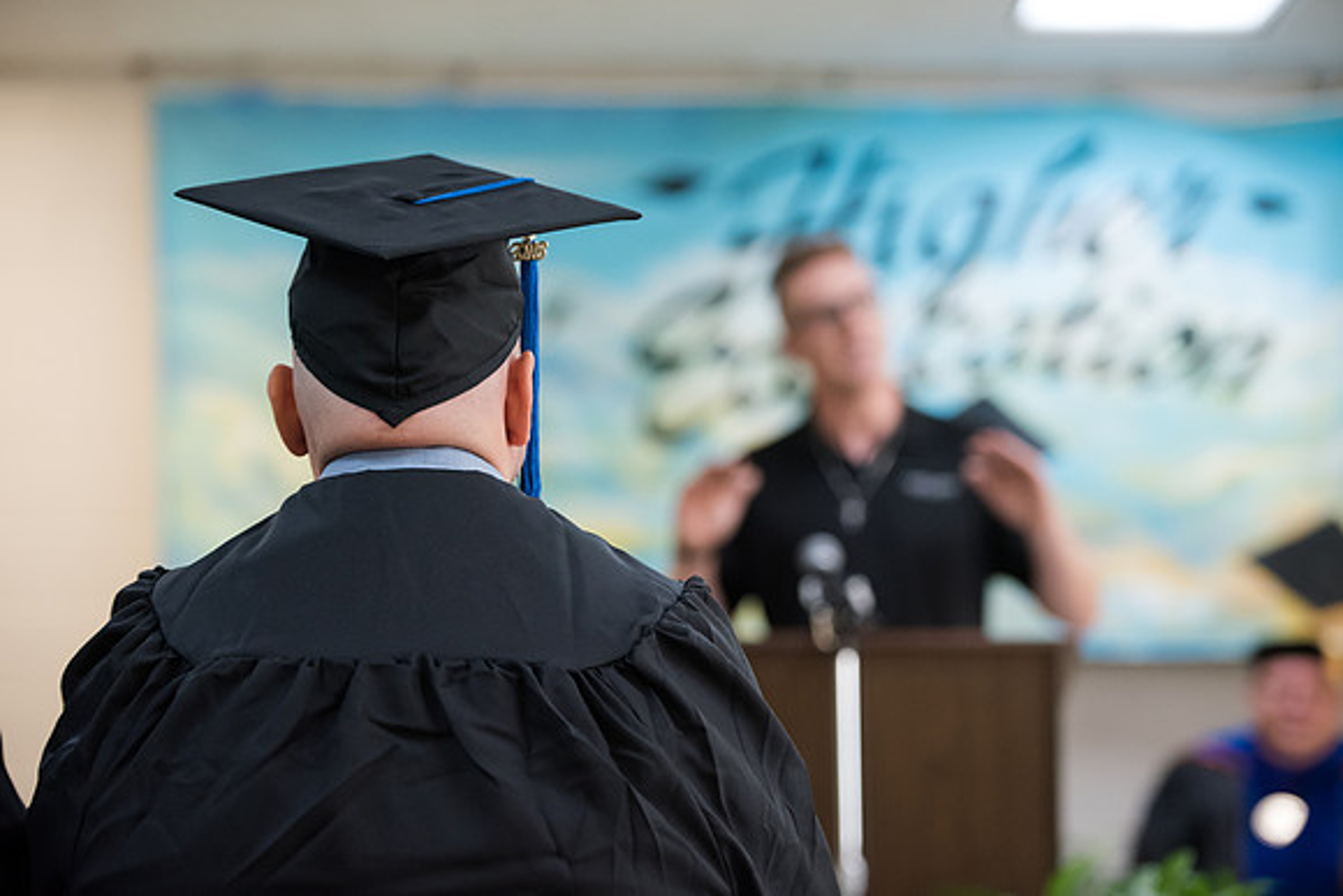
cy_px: 448
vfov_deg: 13.0
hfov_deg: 19.5
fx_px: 3918
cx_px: 672
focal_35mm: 105
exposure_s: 1/200
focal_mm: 105
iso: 3200
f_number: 3.2
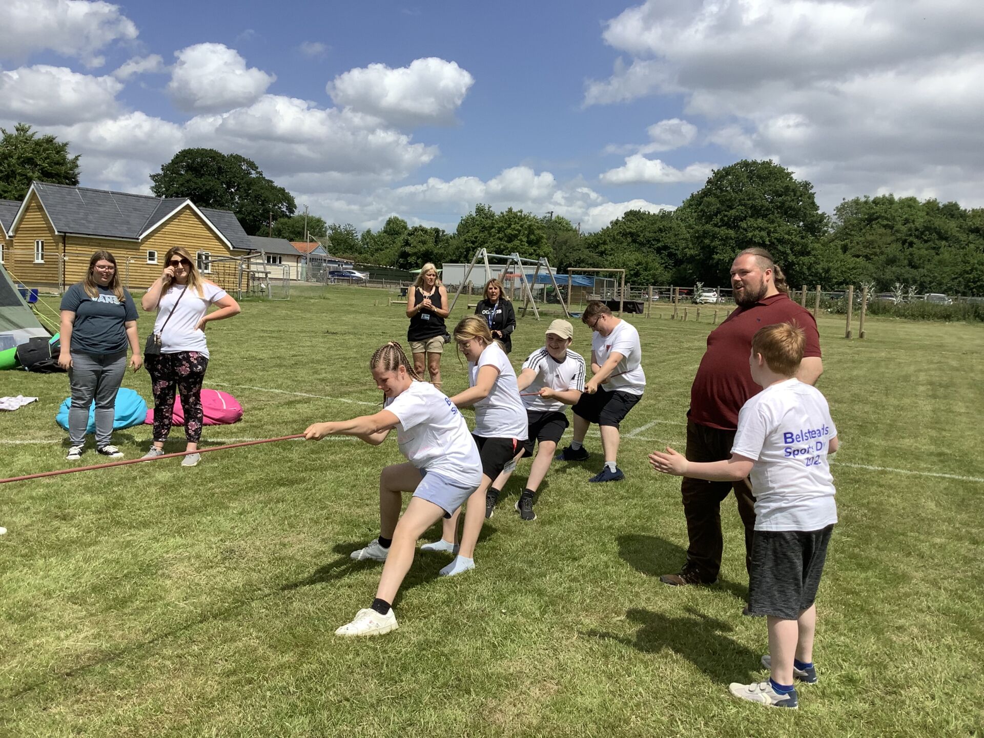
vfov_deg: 45.4
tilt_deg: -4.5
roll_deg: -3.4
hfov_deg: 58.4
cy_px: 369
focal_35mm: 31
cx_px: 492
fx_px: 881
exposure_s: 1/2092
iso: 25
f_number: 2.4
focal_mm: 3.3
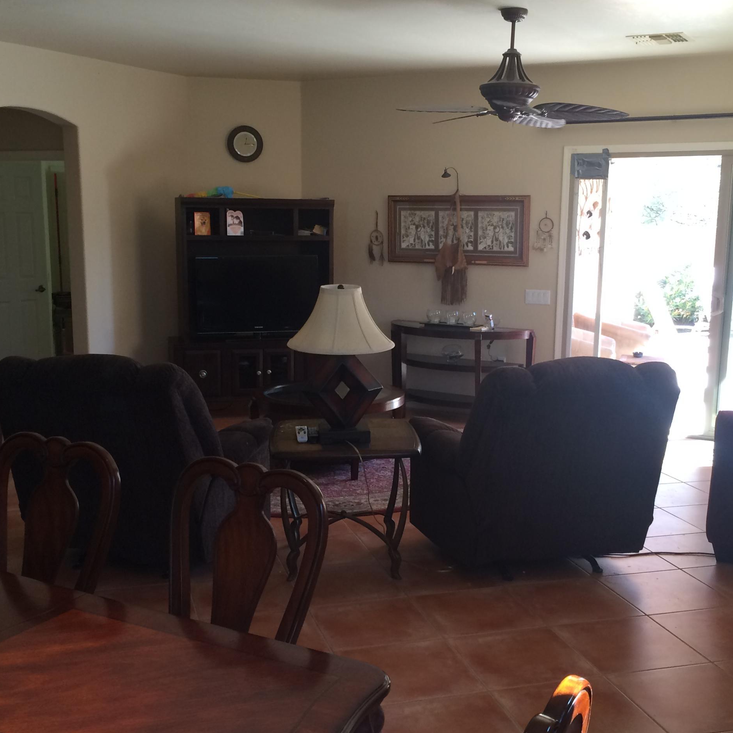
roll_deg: -0.4
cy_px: 400
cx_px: 383
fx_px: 982
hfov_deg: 40.9
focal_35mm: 41
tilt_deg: -11.1
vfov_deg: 40.9
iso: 40
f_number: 2.2
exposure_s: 1/30
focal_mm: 4.15
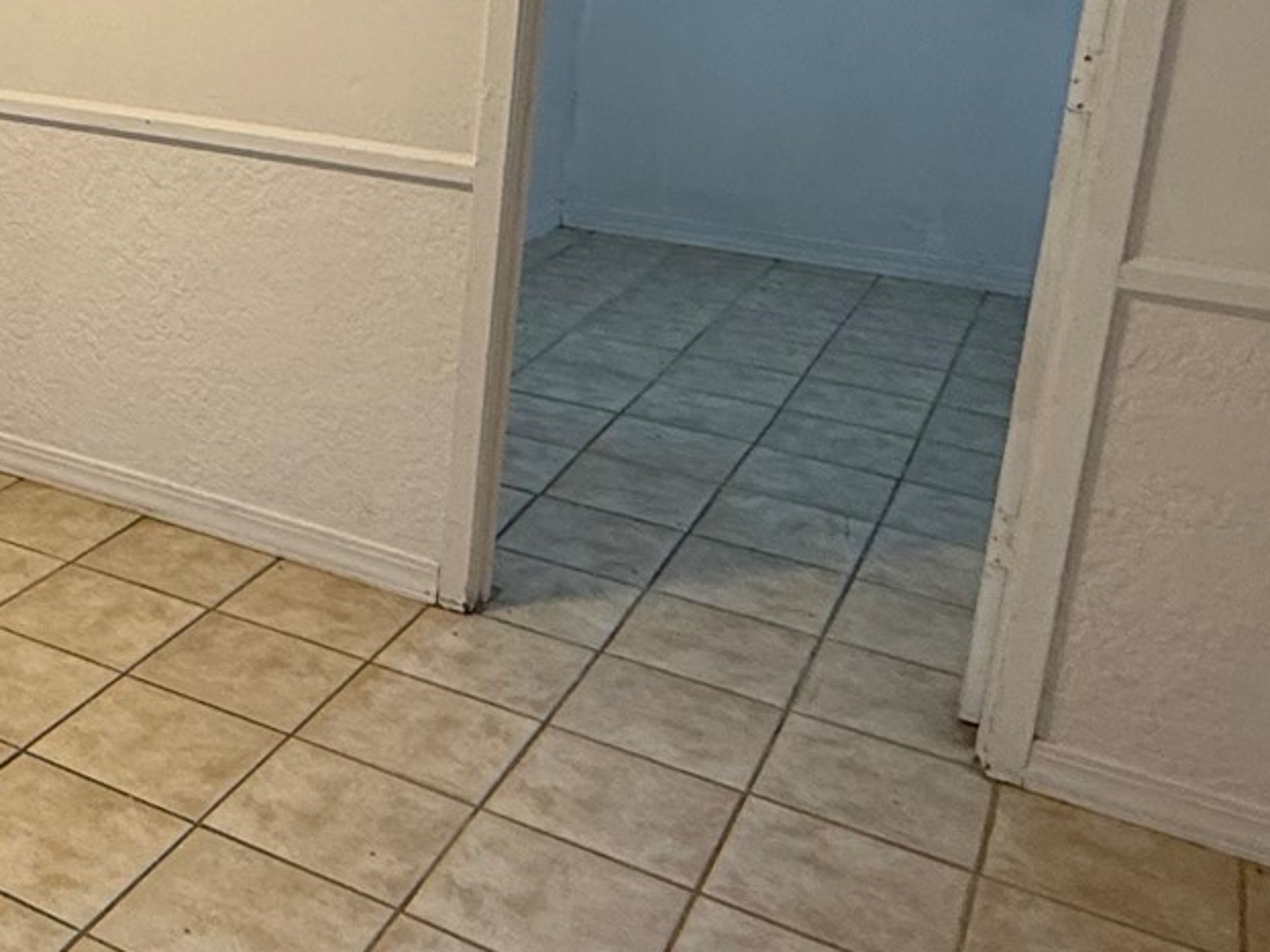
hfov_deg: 36.6
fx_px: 1687
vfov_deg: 30.8
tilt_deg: -13.9
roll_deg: -0.5
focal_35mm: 46
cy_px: 212
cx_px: -27
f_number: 2.2
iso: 200
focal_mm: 2.22
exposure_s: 1/60
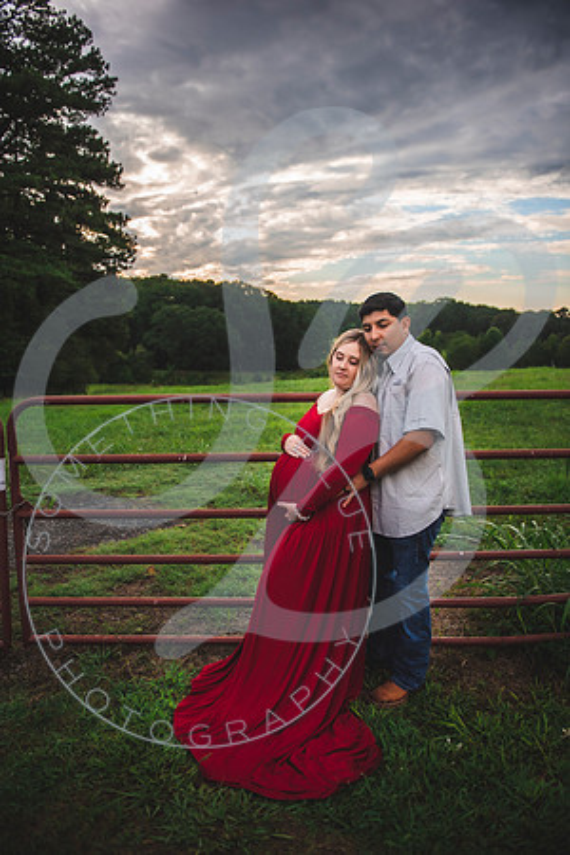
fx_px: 570
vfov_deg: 73.7
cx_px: 285
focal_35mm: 24
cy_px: 428
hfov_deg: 53.1
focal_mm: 24
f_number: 2.8
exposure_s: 1/1000
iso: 200
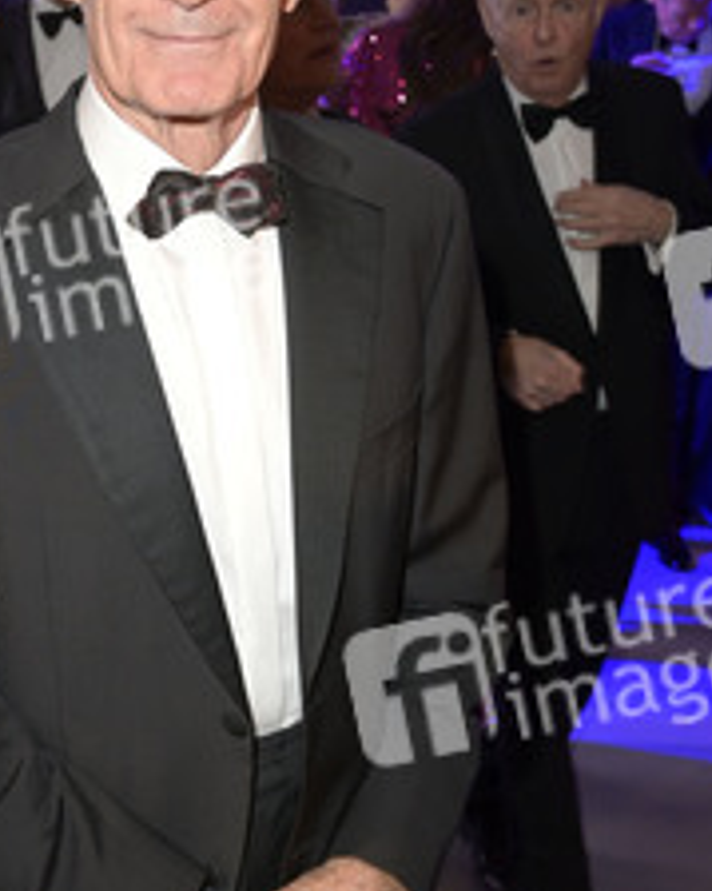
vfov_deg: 36.0
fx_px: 1371
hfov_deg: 28.7
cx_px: 187
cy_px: 473
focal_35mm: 52
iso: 2000
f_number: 6.3
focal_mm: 31
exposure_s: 1/30
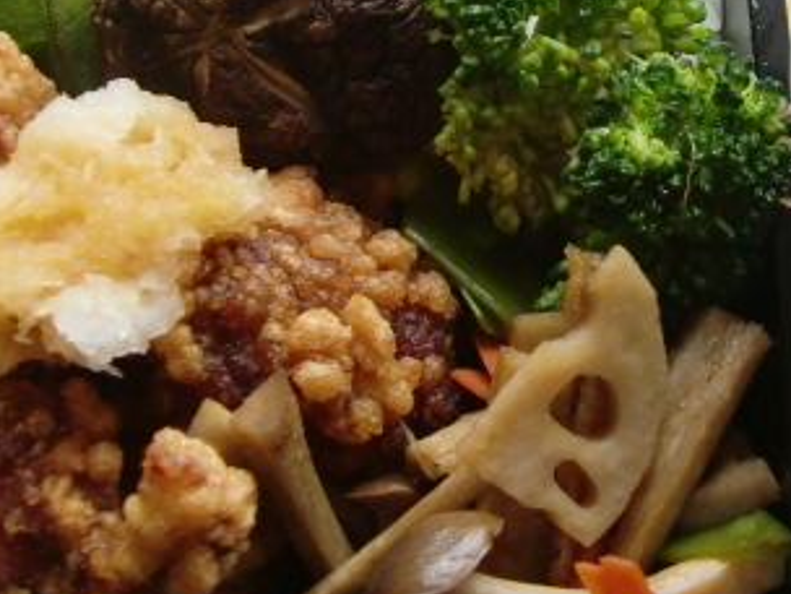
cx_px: 601
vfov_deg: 17.8
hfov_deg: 23.6
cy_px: 91
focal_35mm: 82
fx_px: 1874
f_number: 3
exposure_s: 1/60
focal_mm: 6.9
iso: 400
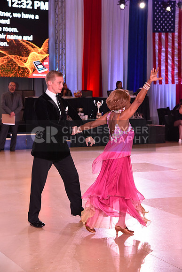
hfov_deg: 16.1
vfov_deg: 23.9
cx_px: 91
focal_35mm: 85
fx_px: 644
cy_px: 136
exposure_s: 1/320
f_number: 6.3
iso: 2500
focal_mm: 85
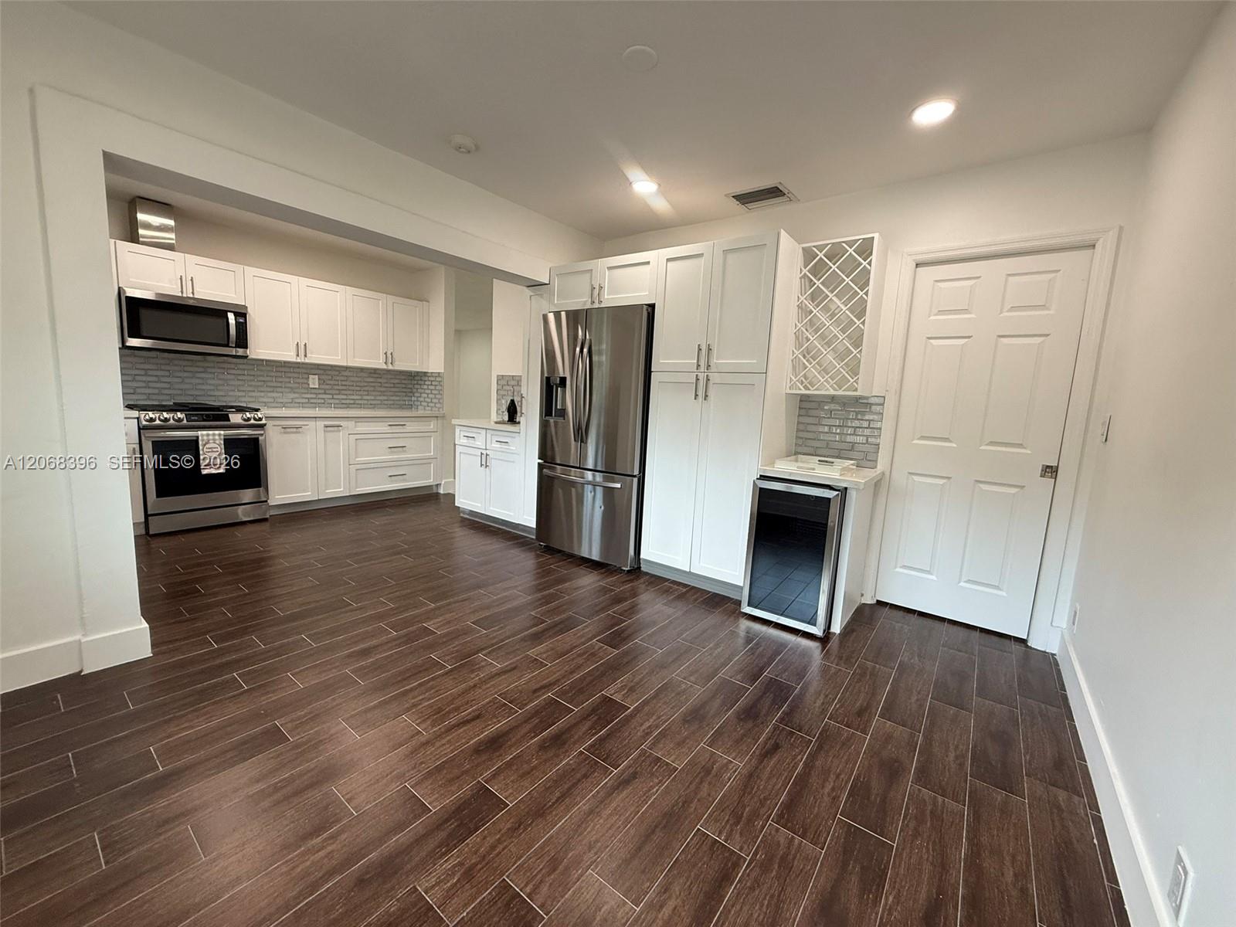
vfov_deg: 85.7
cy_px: 464
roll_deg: -2.4
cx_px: 618
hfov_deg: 102.1
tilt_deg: -6.7
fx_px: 500
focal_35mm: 14
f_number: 2.2
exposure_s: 1/120
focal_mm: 2.22
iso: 160
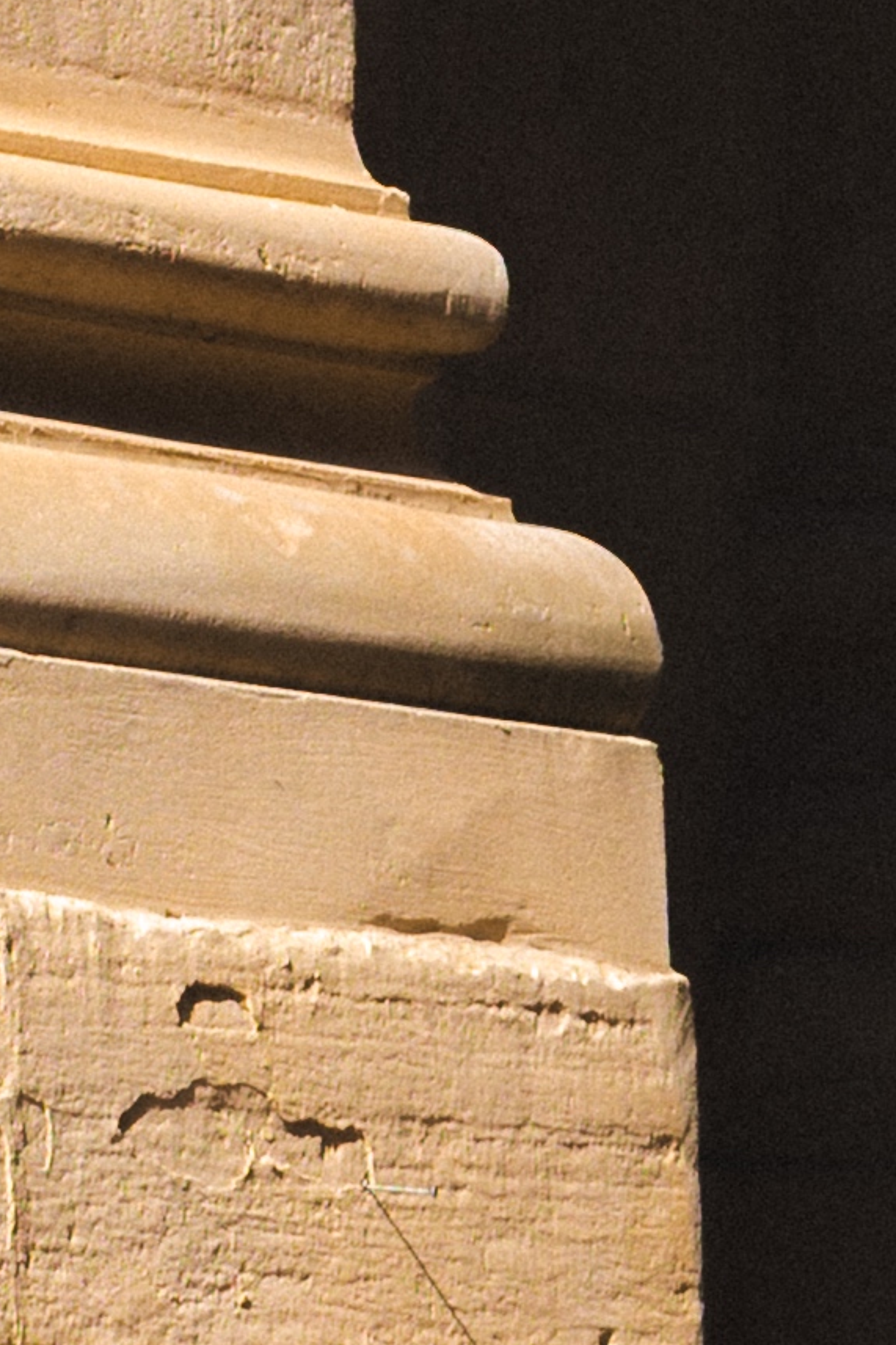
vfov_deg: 3.3
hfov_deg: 2.2
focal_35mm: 630
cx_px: -1935
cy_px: 1237
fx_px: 23528
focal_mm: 90
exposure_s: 1/250
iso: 100
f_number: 6.3
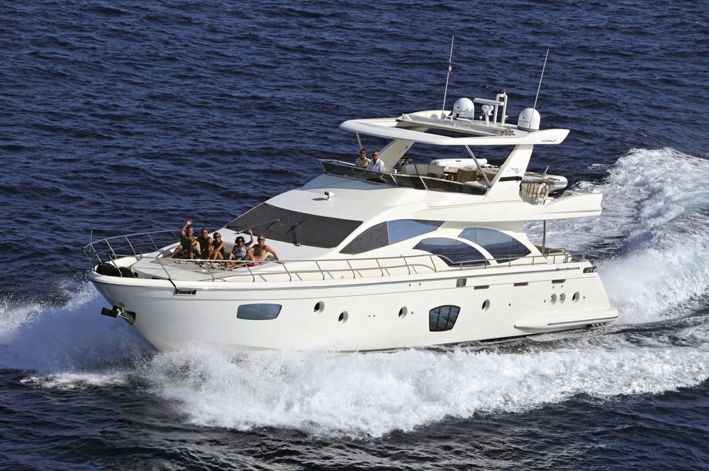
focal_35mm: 142
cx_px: 354
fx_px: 2803
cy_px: 236
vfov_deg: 9.6
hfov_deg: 14.4
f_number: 9
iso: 200
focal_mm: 95
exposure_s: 1/1250
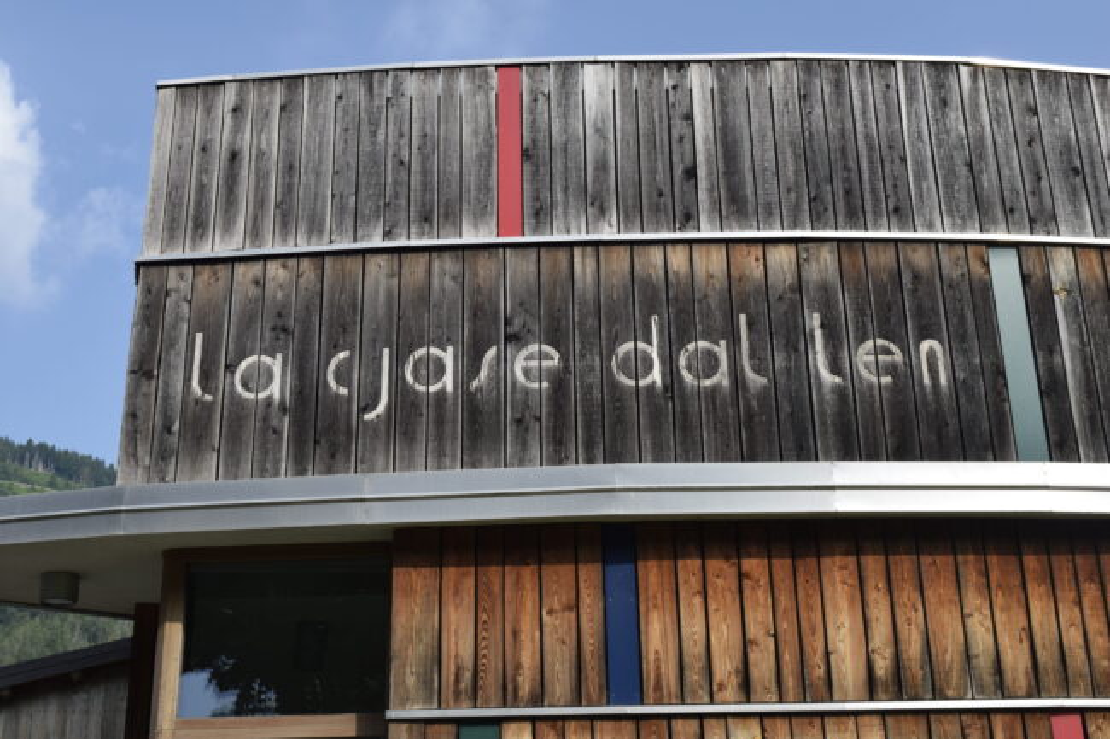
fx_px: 1433
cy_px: 370
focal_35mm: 46
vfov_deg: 28.9
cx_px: 555
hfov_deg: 42.3
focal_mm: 31
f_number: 9
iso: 200
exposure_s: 1/320
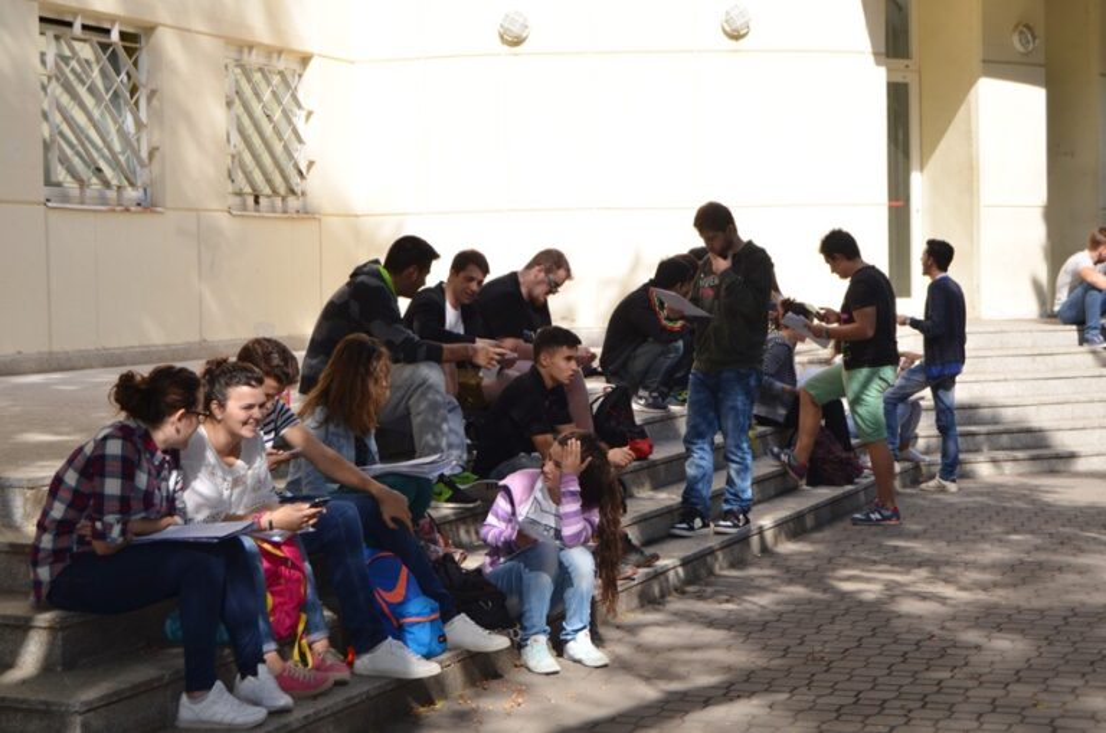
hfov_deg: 33.5
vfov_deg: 22.5
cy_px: 366
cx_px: 553
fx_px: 1840
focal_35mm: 60
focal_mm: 40
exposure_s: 1/200
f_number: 7.1
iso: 100
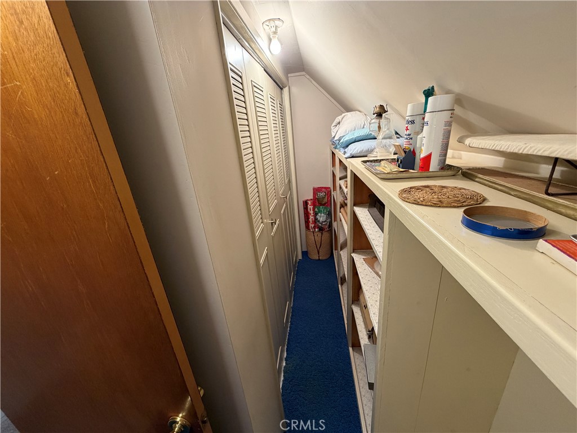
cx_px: 288
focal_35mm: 14
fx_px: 233
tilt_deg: -19.5
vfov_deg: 85.7
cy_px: 216
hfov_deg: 102.1
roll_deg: +6.4
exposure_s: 1/60
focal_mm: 2.22
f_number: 2.2
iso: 250
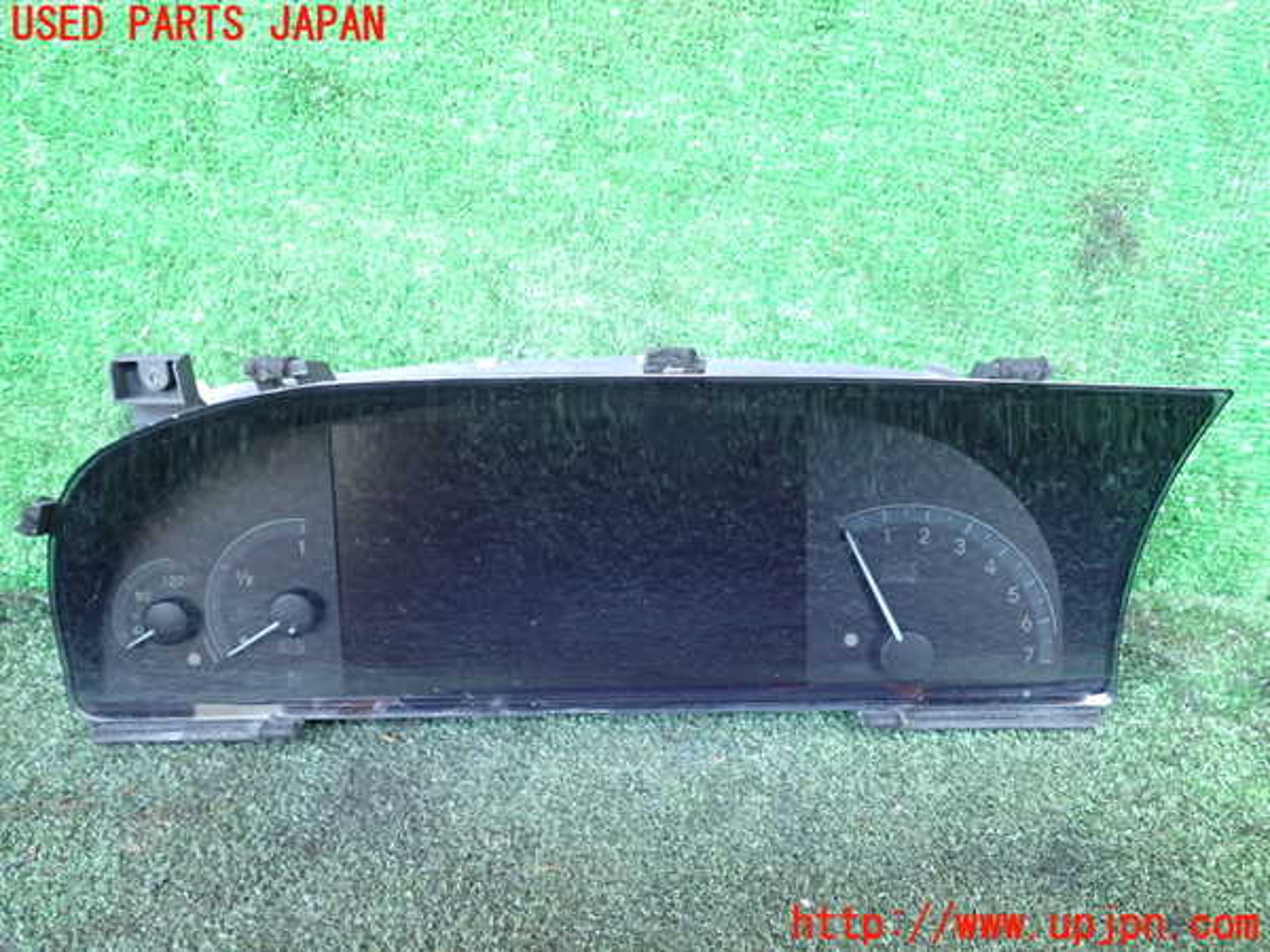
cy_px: 476
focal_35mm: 30
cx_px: 635
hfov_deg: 60.0
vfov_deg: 46.8
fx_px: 1101
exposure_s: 1/30
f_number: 2.3
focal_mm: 5.4
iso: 400
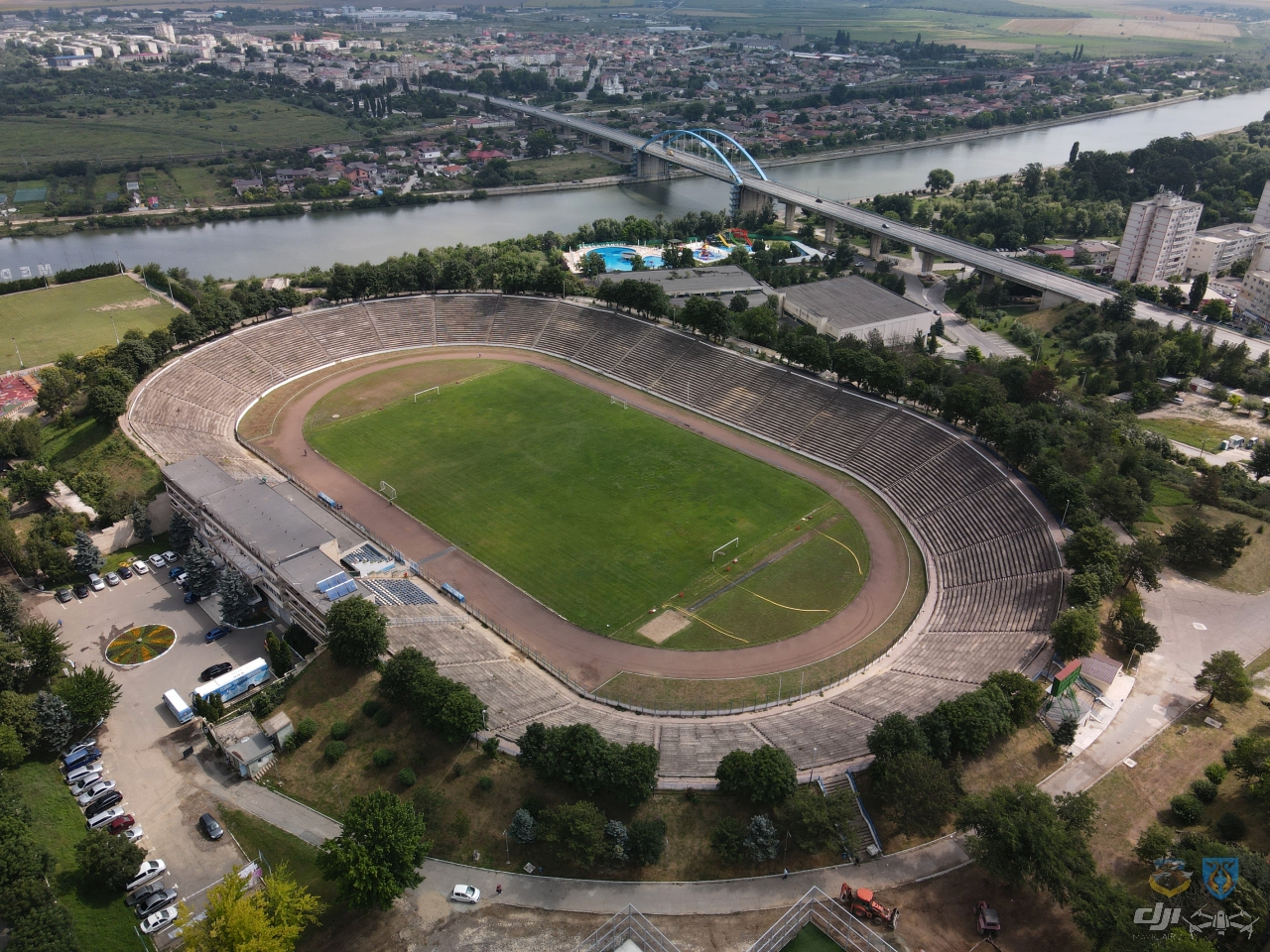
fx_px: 881
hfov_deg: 71.6
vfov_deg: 56.8
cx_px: 635
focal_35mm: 24
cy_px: 476
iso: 100
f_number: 2.8
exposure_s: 1/60
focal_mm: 4.5
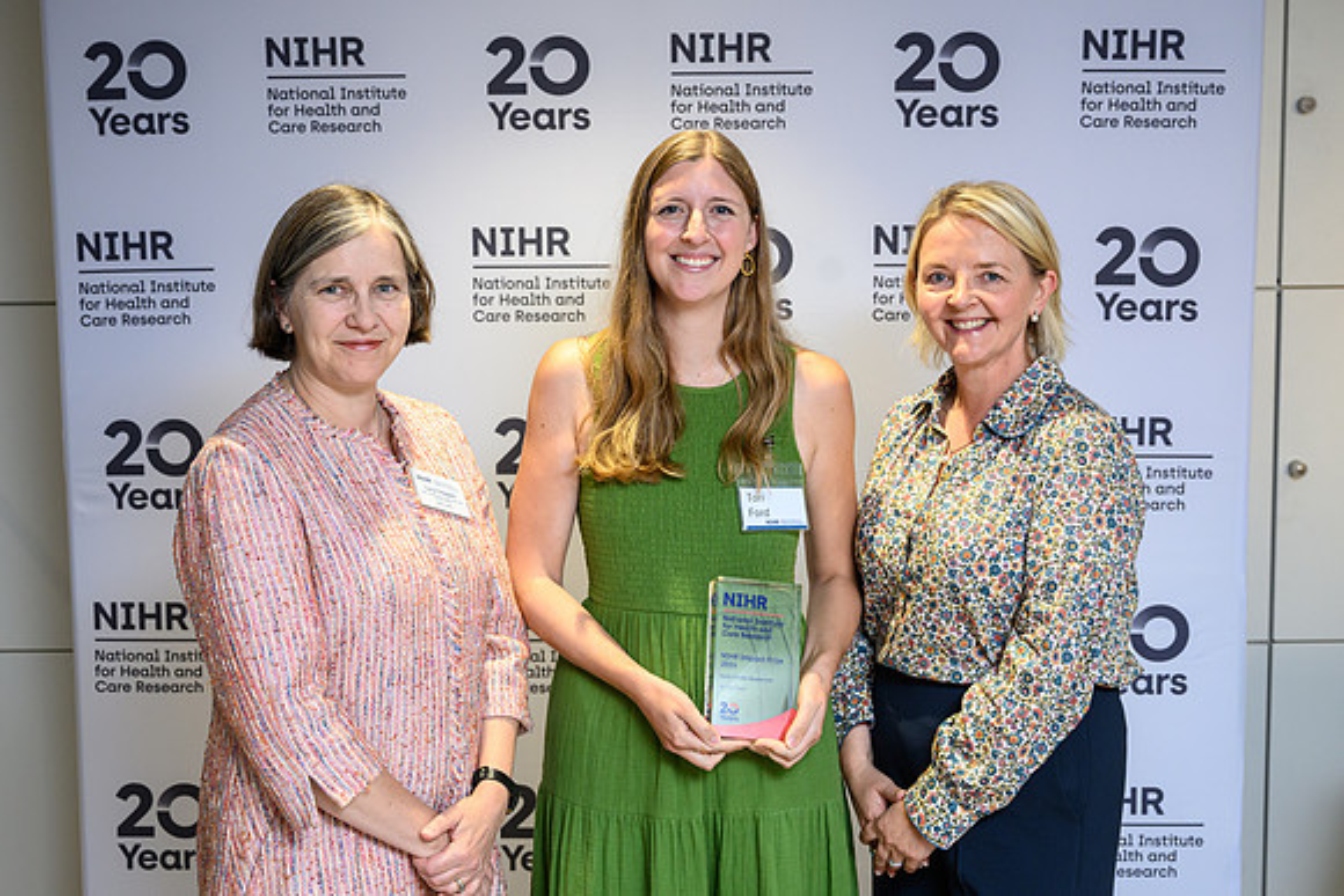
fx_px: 1876
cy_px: 448
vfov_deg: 26.9
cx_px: 694
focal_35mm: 50
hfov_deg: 39.4
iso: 3200
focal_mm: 45
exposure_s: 1/200
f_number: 4.5
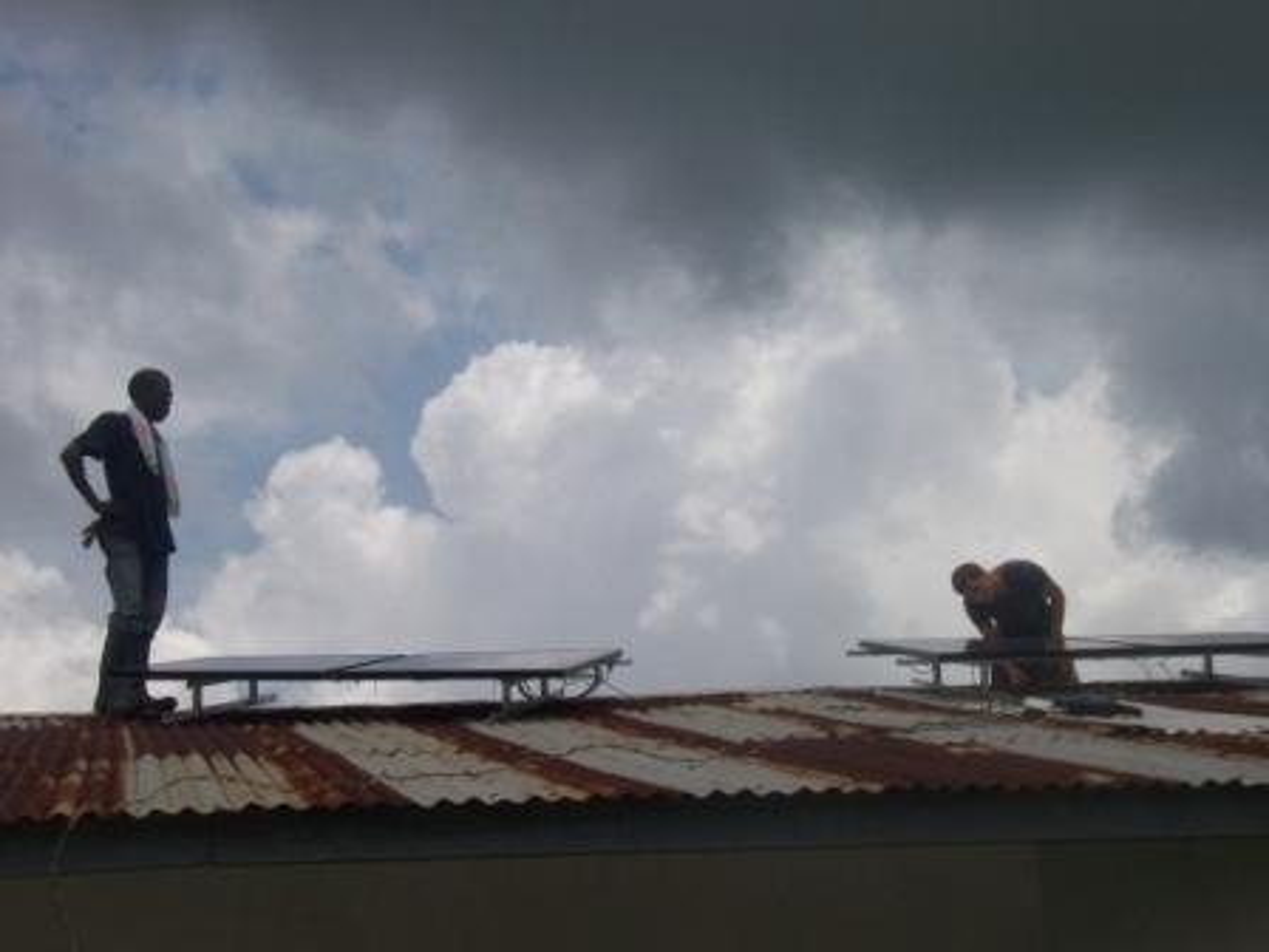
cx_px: 634
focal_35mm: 65
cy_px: 476
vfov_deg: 22.6
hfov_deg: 29.8
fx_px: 2383
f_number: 6.8
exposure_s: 1/1014
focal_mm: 10.8
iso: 140
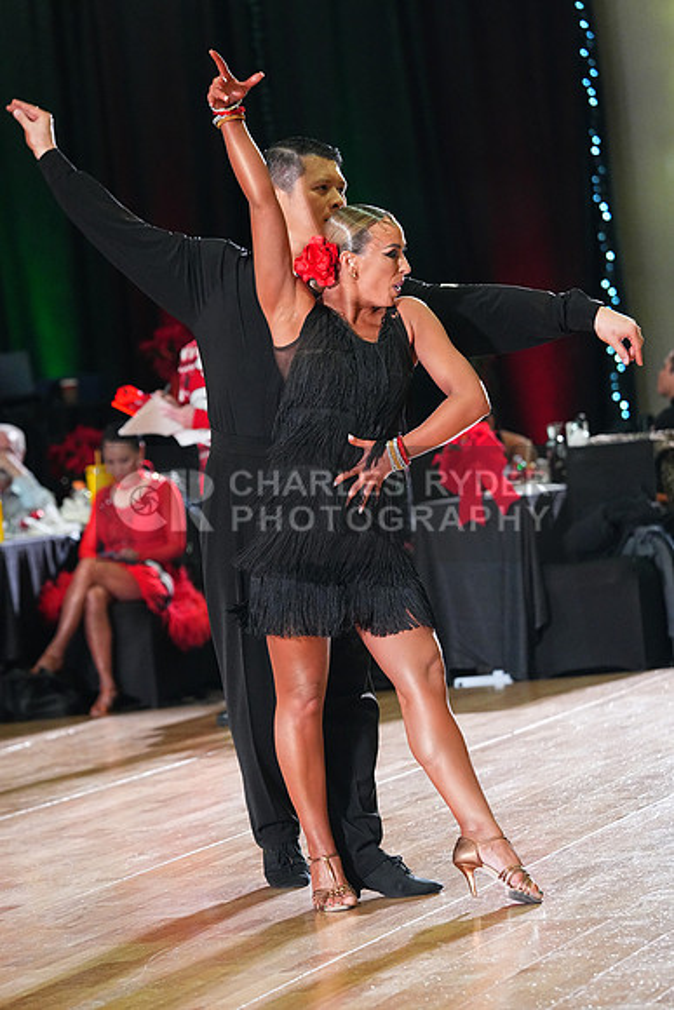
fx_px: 3733
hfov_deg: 10.3
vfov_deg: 15.4
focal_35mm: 133
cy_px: 505
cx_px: 337
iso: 8000
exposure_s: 1/400
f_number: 4
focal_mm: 133
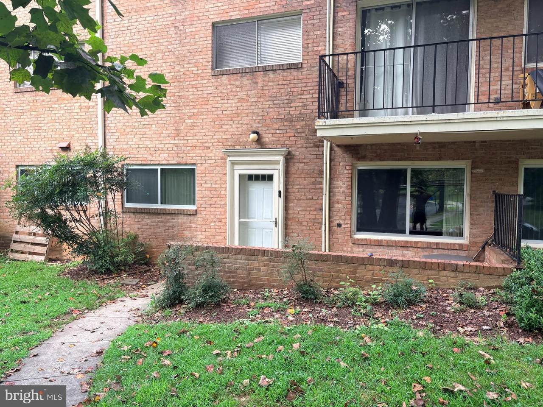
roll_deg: -0.8
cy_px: 204
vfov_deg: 53.1
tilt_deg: -2.6
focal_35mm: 26
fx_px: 408
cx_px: 272
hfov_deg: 67.3
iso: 40
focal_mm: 5.96
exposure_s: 1/309
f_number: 1.6
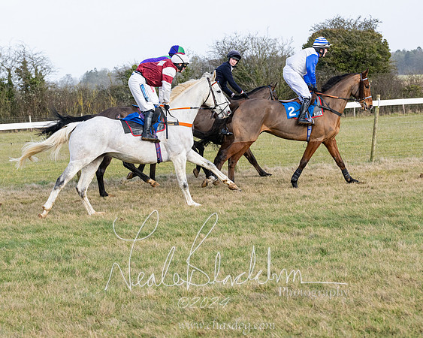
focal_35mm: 118
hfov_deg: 16.2
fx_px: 1481
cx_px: 169
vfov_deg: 13.0
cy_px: 169
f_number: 5
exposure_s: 1/1250
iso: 400
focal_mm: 70
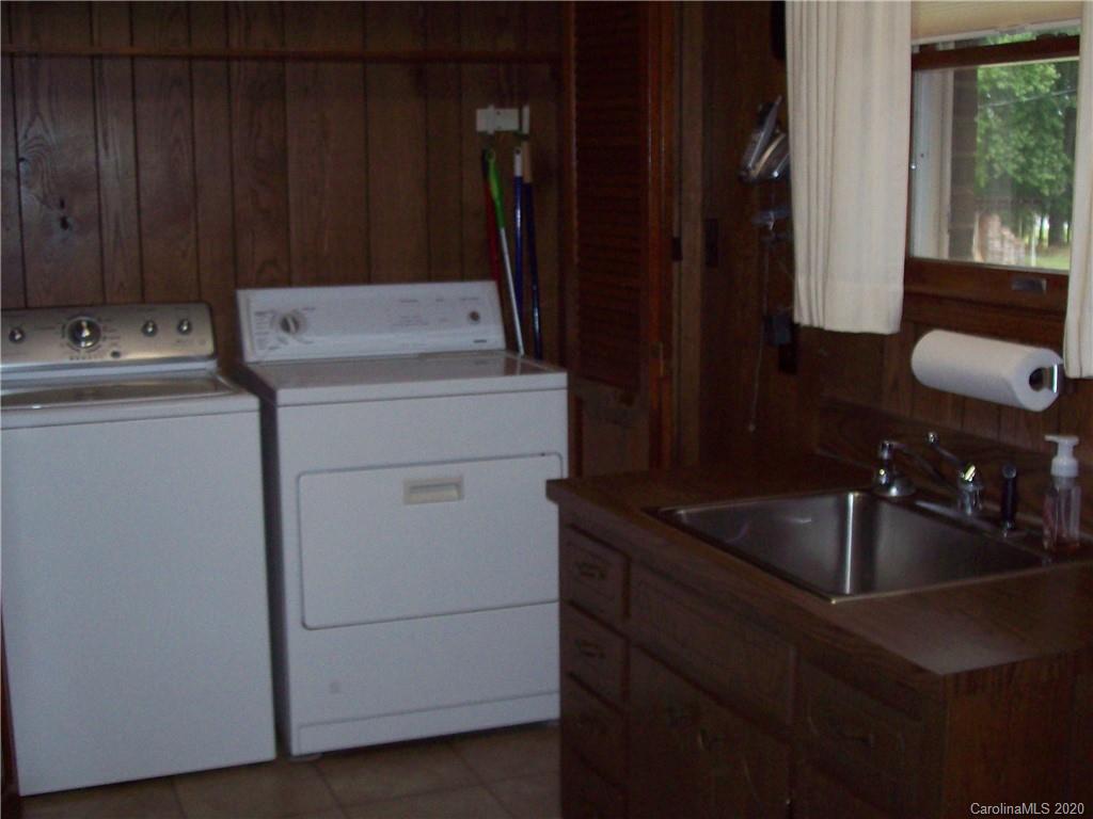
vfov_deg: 32.2
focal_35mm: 45
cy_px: 410
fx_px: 1421
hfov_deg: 42.1
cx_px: 546
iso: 200
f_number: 3
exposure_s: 1/73.6
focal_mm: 7.6
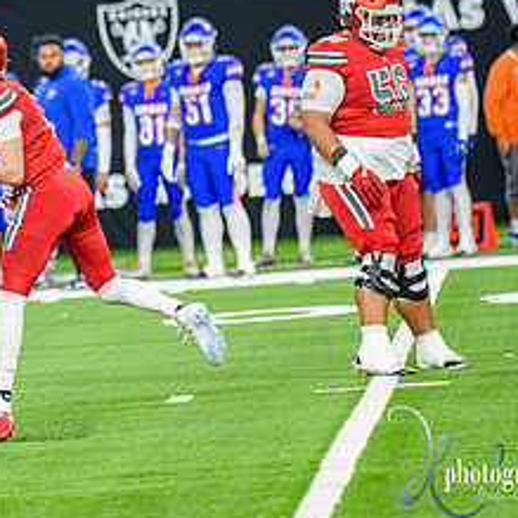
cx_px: -45
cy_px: 122
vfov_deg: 4.0
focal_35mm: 439
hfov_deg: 4.0
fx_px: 7432
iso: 1000
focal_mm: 195
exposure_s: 1/400
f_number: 2.8
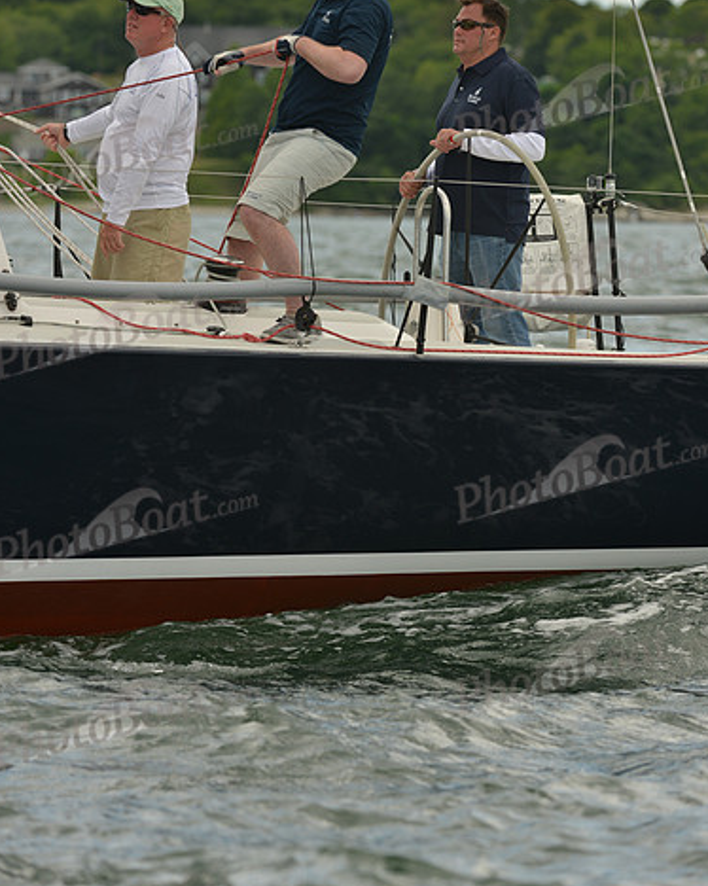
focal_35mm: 256
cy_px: 403
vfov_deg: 7.6
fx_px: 6710
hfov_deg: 6.0
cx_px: 357
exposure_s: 1/800
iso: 200
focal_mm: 220
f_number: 5.6
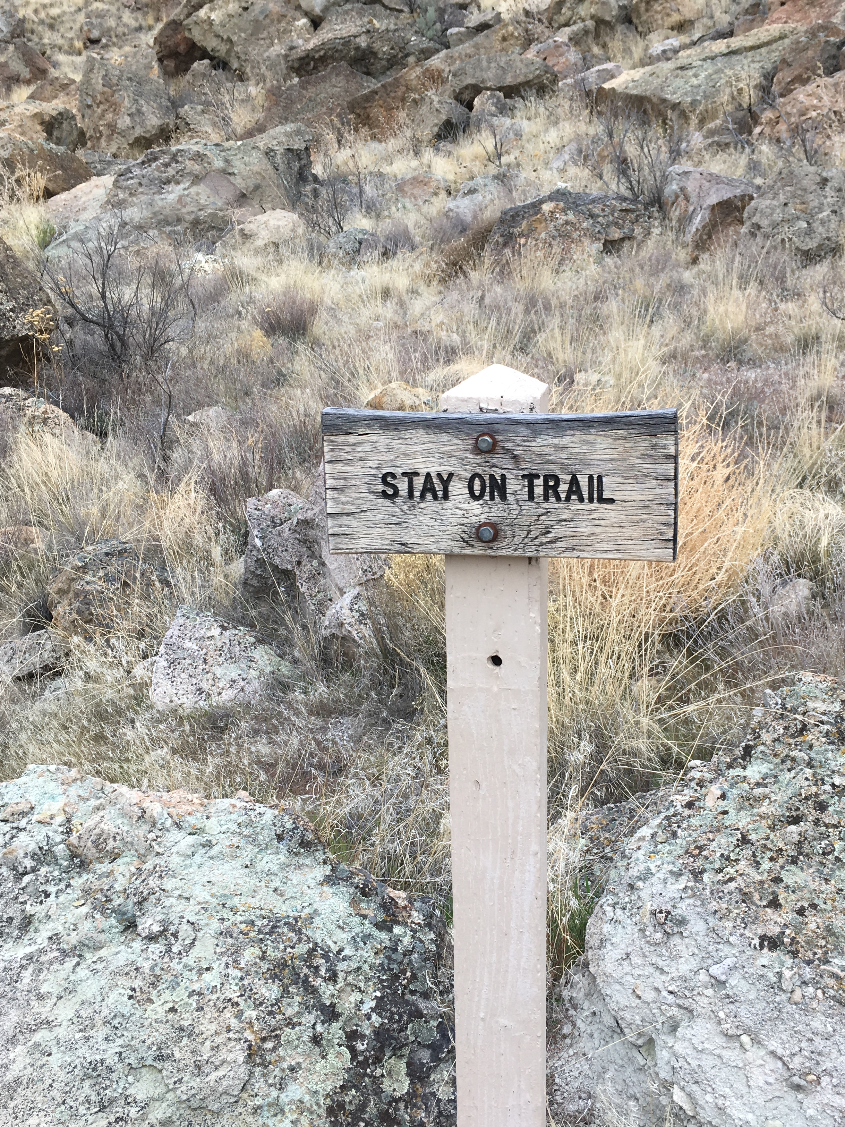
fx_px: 1172
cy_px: 579
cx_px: 493
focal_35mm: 36
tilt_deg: -16.1
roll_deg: -3.3
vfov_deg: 51.3
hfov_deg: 39.5
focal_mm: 4.15
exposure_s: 1/247
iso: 25
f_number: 2.2
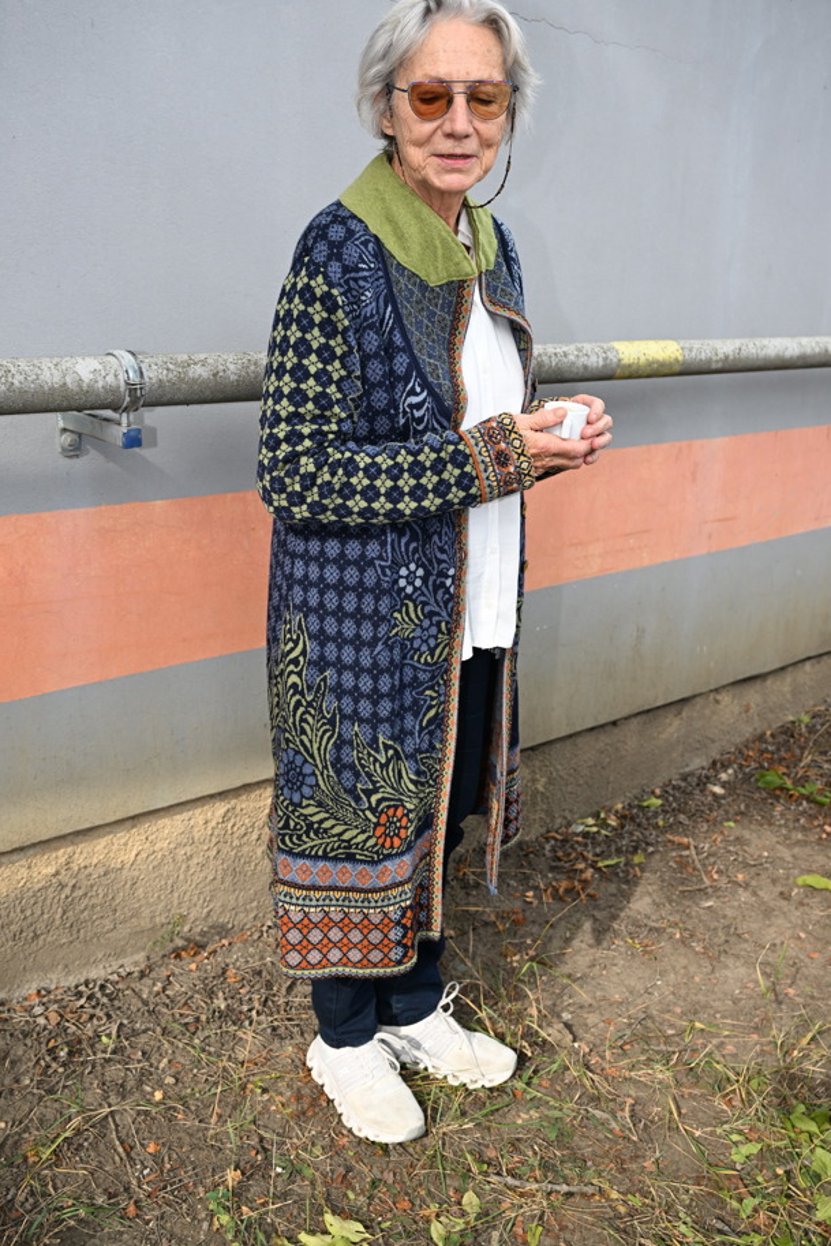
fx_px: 1196
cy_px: 552
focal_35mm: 35
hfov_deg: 38.3
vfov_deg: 54.9
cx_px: 404
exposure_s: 1/400
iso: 250
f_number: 4.5
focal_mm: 30.5
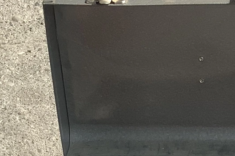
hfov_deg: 16.5
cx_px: 223
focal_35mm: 122
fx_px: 796
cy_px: 274
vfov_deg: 10.6
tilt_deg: -52.0
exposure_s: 1/509
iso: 25
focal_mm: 3.3
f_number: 2.4
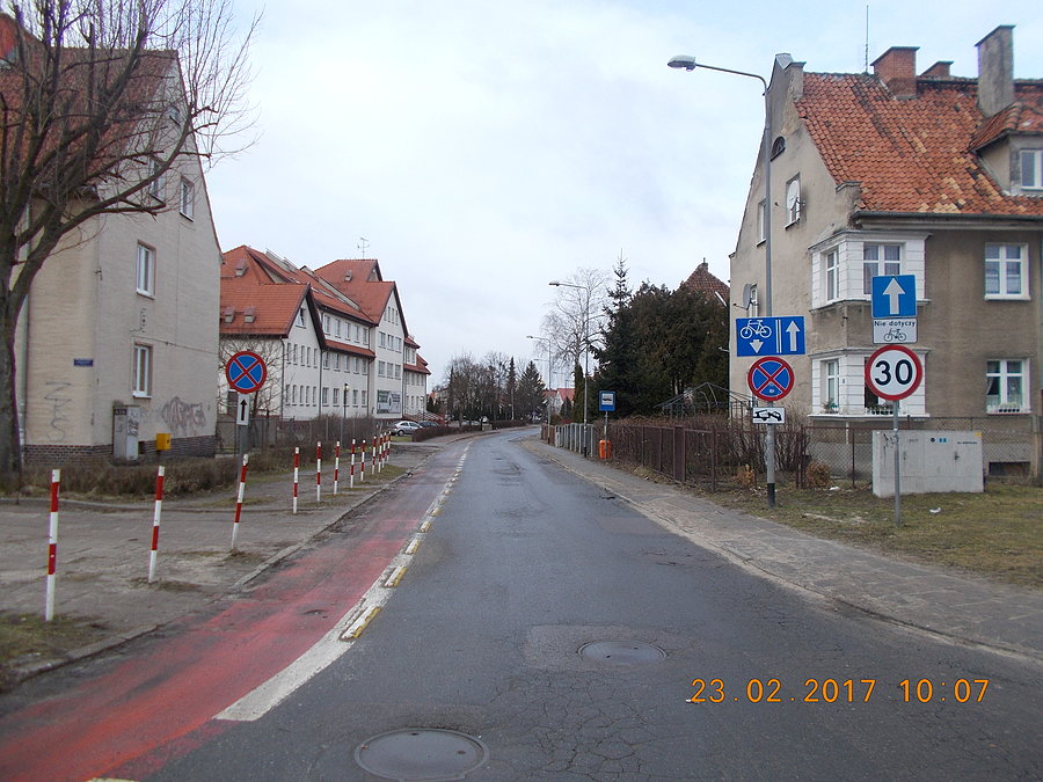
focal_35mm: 26
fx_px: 783
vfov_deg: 53.1
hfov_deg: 67.3
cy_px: 391
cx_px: 522
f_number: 3.2
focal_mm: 4.6
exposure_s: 1/400
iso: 80
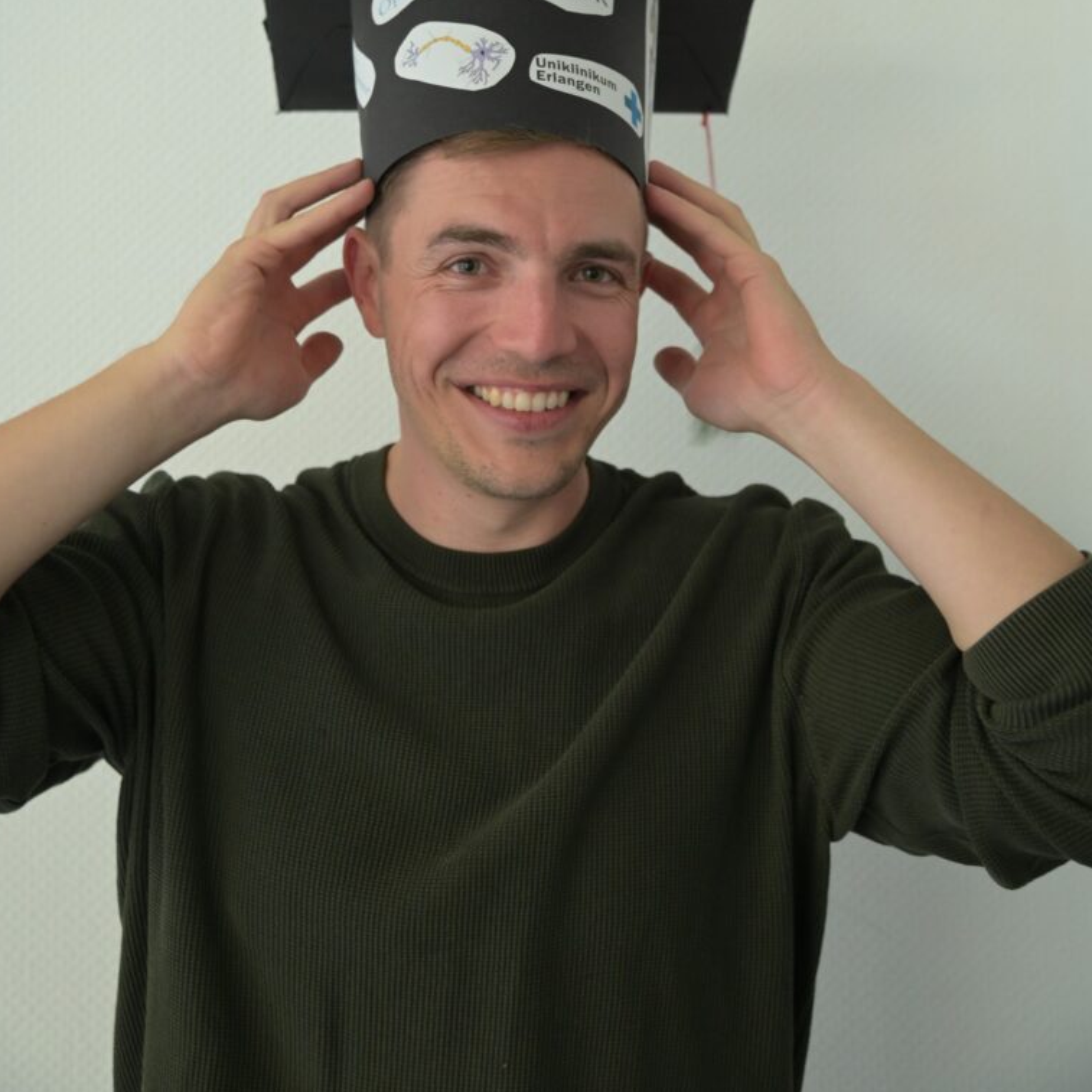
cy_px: 293
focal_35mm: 57
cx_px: 540
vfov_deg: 29.6
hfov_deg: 30.0
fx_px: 2034
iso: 3200
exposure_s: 1/25
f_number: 4
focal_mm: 44
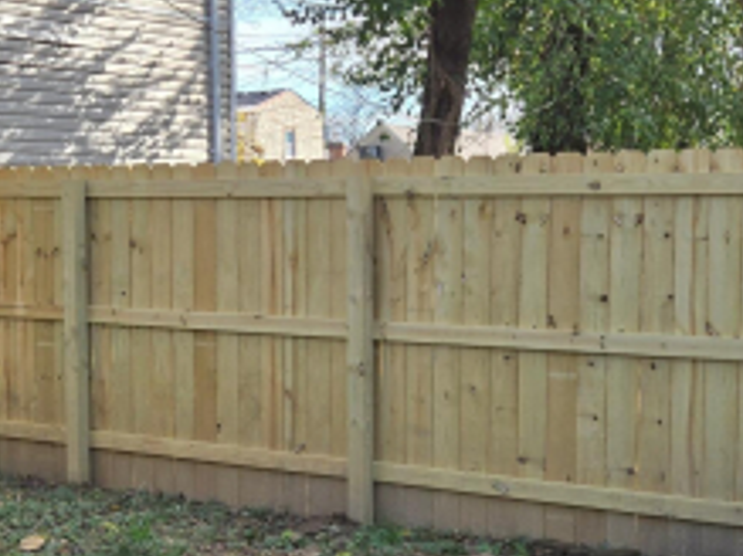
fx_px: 1502
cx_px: 283
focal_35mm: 70
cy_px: 397
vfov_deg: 20.9
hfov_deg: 27.7
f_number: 1.8
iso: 80
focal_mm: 5.4
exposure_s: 1/1756
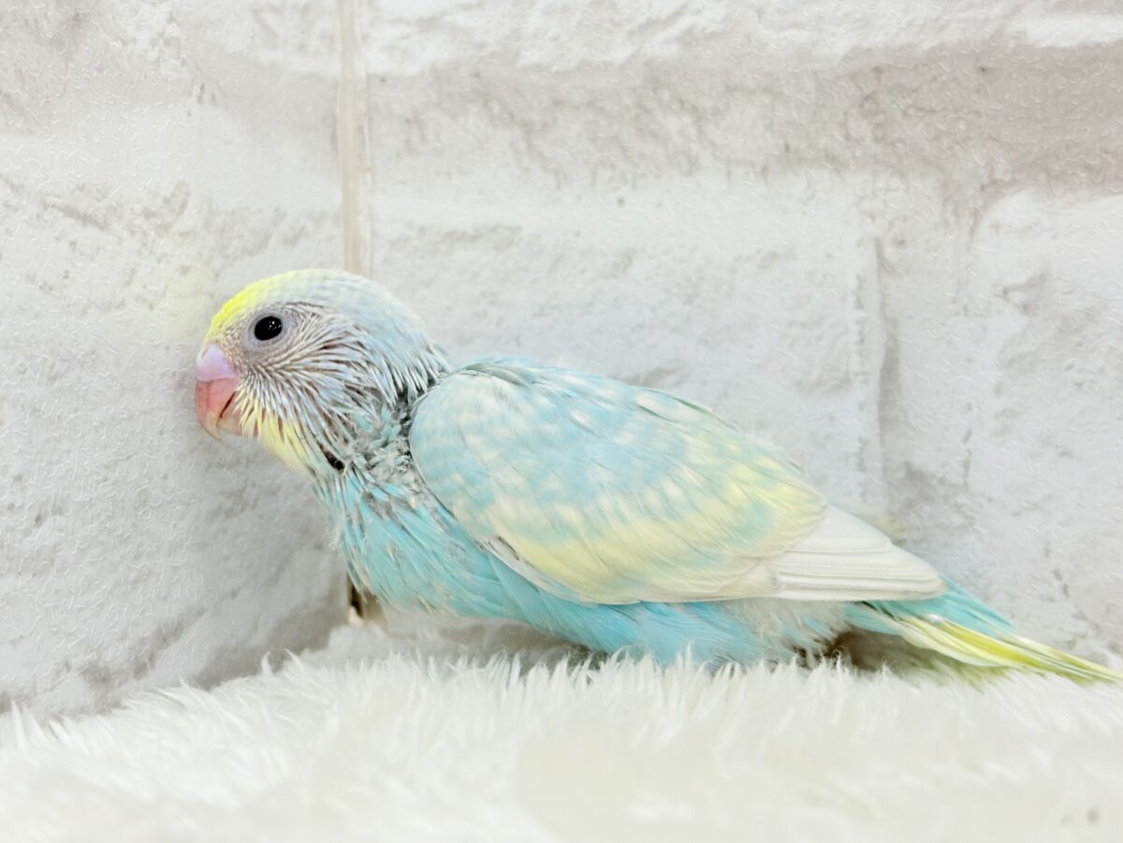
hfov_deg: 36.8
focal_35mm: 52
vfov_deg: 28.0
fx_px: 1687
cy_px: 422
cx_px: 562
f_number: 1.6
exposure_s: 1/100
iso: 64
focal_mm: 5.96
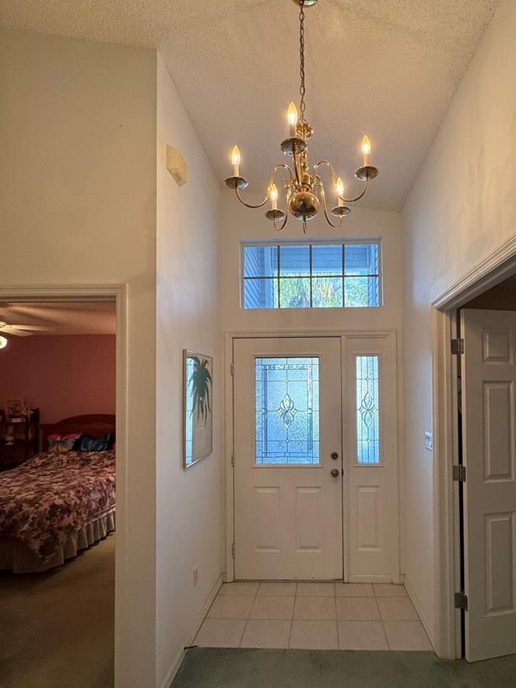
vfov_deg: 84.3
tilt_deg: +1.5
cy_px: 387
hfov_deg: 68.0
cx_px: 311
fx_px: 378
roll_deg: +0.6
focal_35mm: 19
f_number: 2.2
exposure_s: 1/120
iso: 125
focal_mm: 2.22
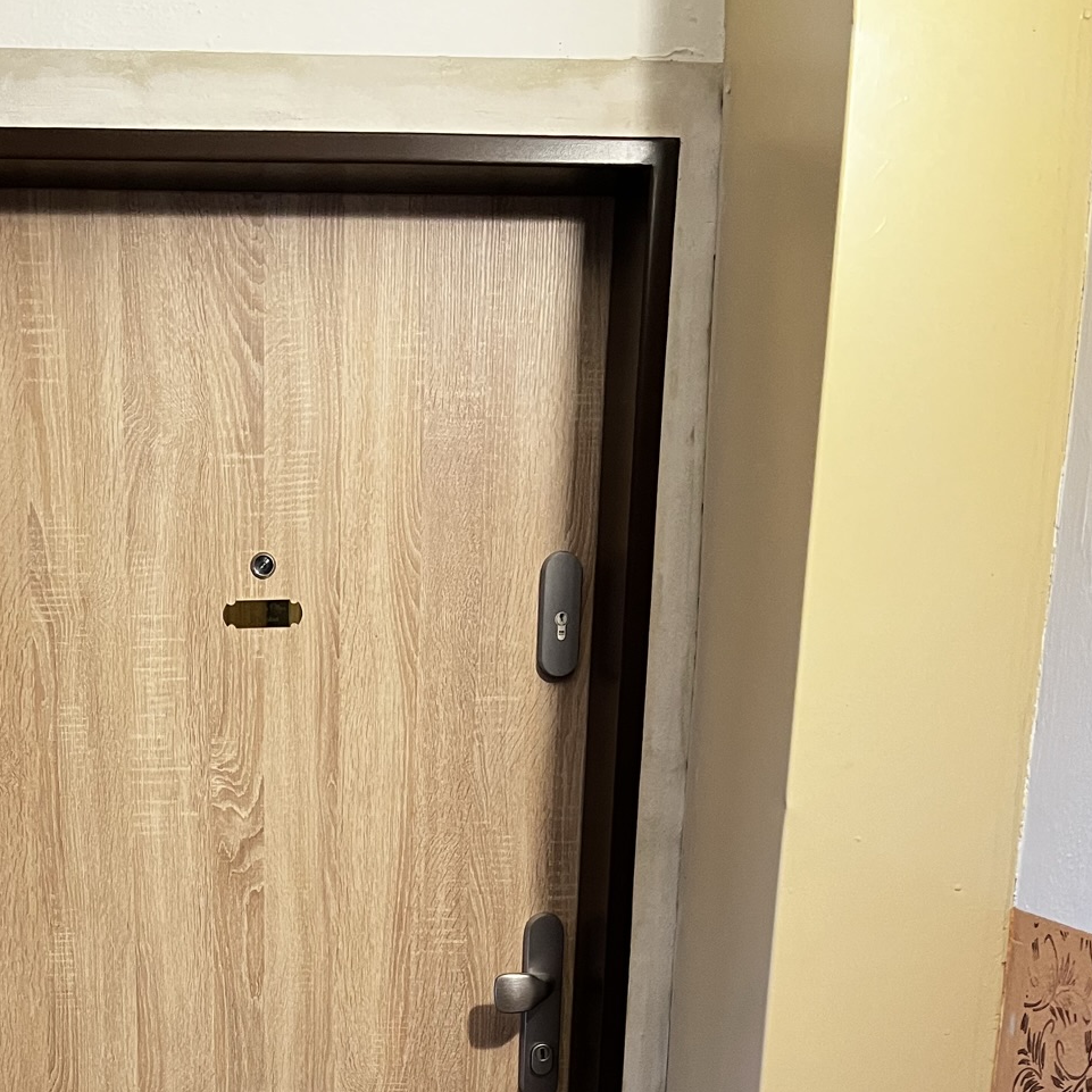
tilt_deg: -15.1
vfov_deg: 32.0
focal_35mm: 49
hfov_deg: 33.7
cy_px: 1086
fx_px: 1749
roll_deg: -0.3
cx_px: 232
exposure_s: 1/50
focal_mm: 5.1
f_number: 1.6
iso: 320
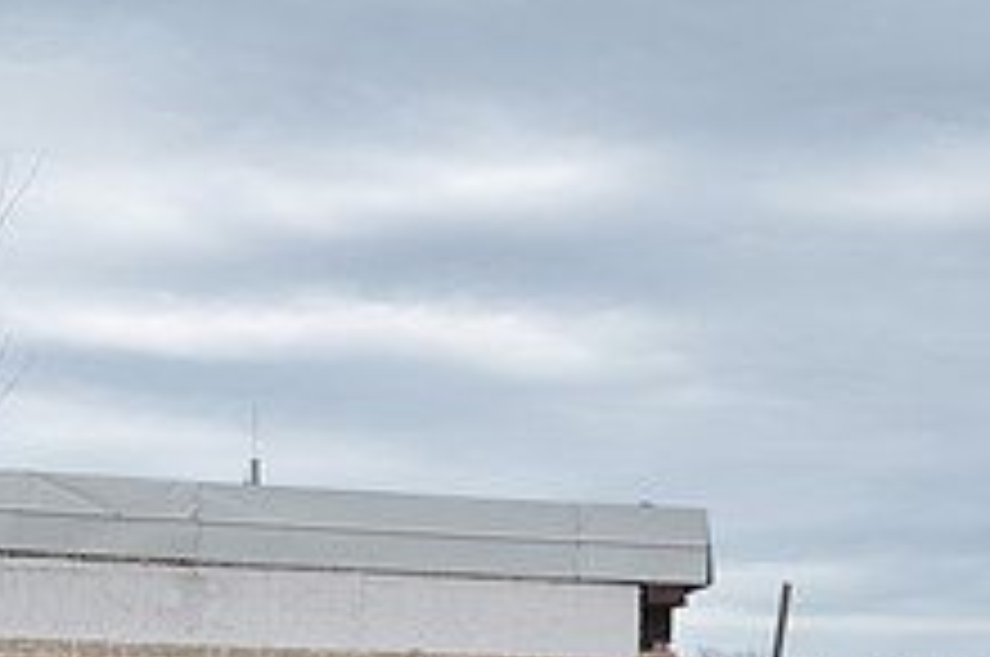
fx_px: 3798
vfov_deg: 9.7
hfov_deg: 14.8
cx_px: 644
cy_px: 835
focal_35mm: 138
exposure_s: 1/60
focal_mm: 35
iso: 200
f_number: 8
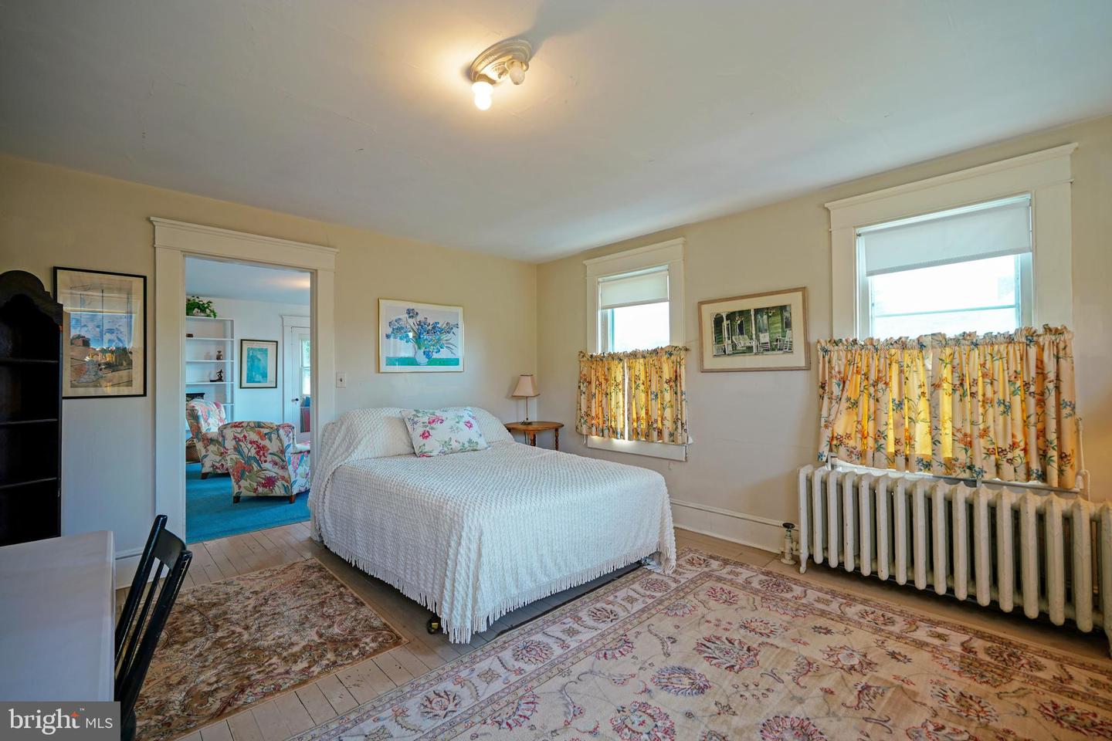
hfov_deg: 100.4
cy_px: 370
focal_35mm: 15
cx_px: 556
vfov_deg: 77.3
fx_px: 463
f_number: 3.5
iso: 100
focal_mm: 10
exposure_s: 1/40
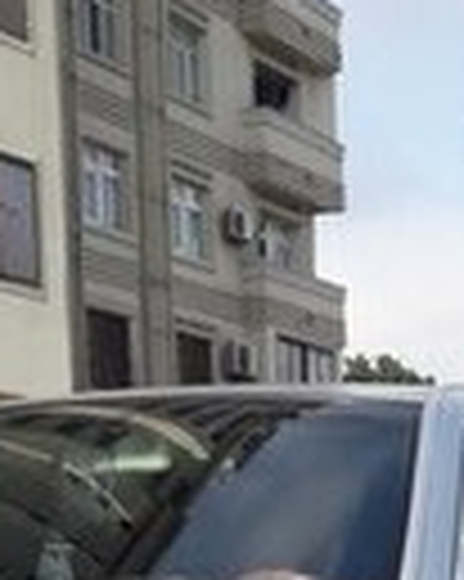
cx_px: 432
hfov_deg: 14.5
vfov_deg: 16.2
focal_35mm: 105
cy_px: 958
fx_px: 1805
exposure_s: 1/1183
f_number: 1.9
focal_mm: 3.7
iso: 40
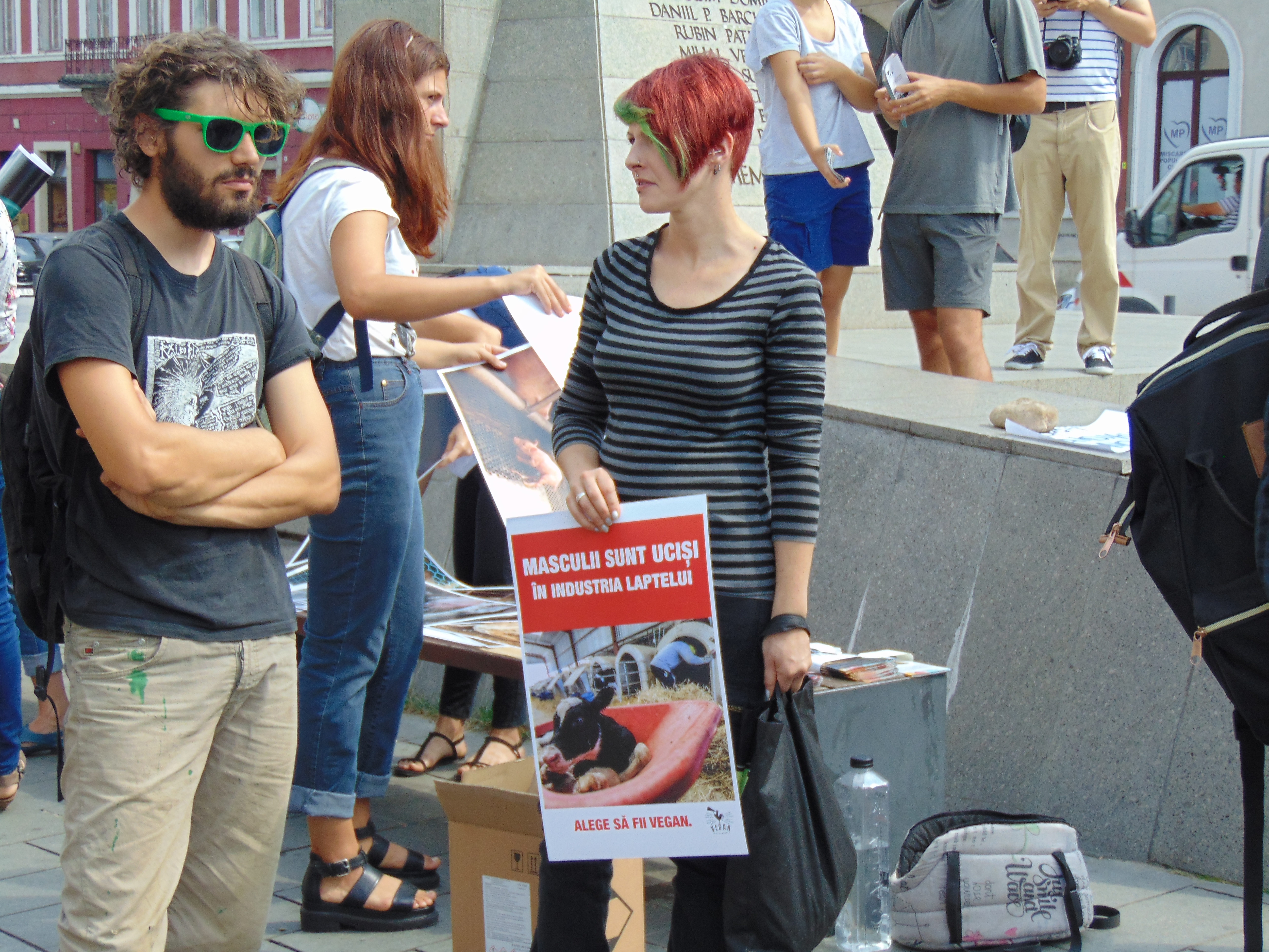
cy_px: 476
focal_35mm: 71
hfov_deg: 27.4
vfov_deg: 20.7
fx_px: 2603
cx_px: 634
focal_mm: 12.8
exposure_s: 1/320
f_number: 3.7
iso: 80
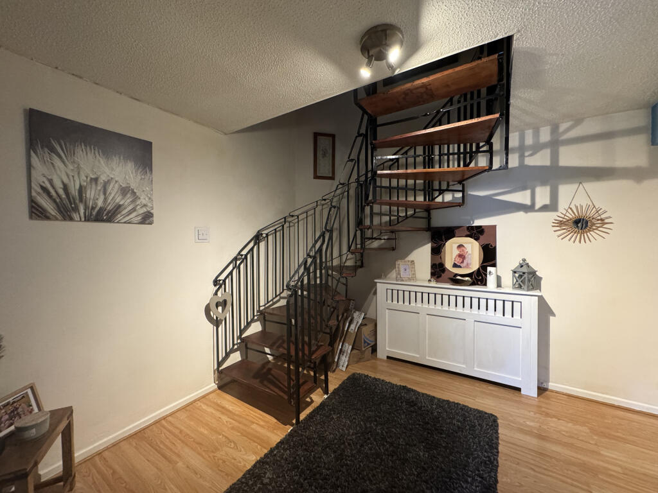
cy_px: 246
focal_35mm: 14
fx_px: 266
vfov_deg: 85.7
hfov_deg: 102.1
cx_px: 329
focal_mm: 2.22
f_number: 2.2
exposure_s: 1/50
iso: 640
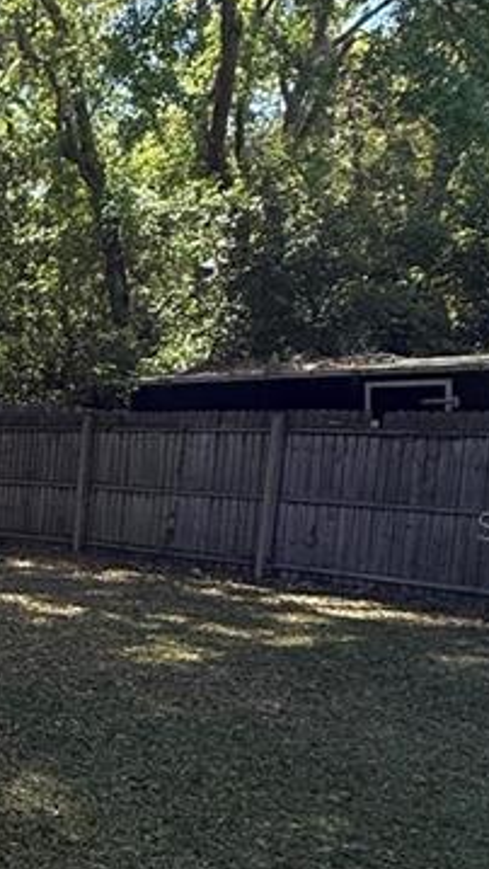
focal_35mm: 51
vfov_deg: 40.4
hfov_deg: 17.8
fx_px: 1175
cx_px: -441
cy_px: 525
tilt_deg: -4.9
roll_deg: -0.6
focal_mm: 2.22
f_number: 2.2
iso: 64
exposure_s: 1/388
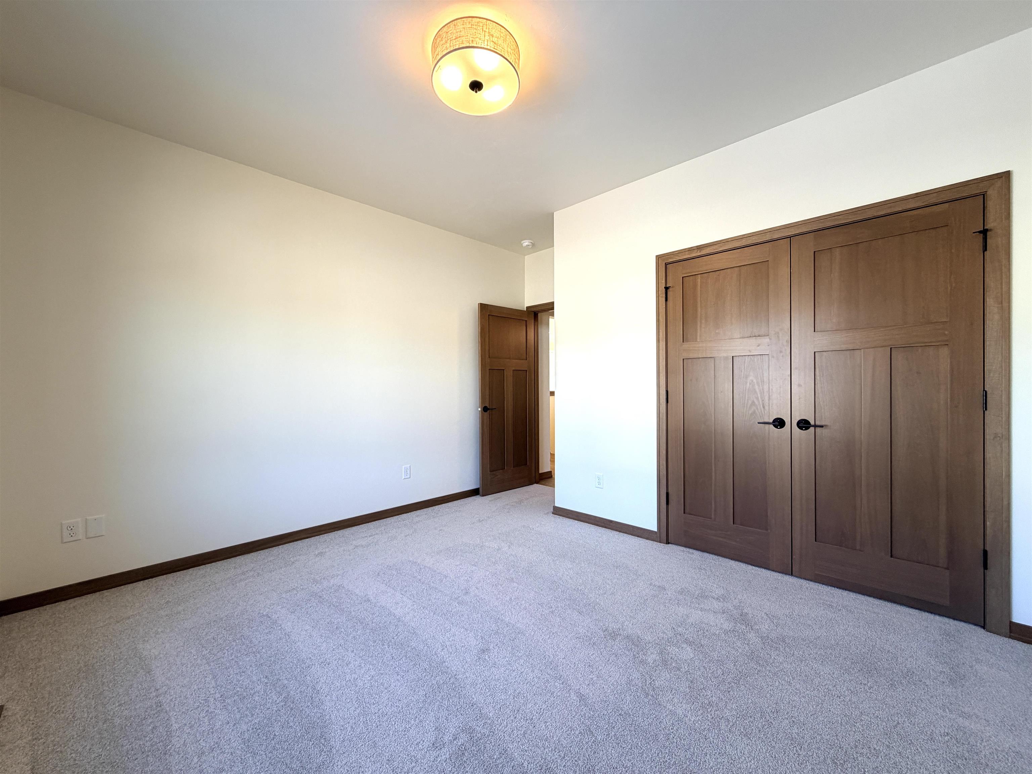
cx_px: 516
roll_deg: +0.7
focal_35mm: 14
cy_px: 387
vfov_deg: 85.7
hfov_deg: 102.1
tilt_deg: -0.6
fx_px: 417
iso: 100
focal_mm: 2.22
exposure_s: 1/121
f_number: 2.2
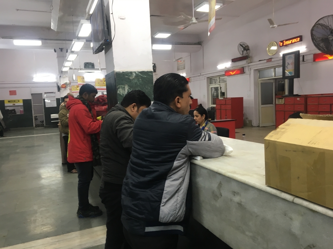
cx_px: 166
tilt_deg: -5.5
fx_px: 279
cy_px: 124
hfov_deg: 61.7
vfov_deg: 48.2
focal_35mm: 29
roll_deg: +3.1
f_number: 2.2
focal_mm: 4.15
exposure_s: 1/33
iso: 64
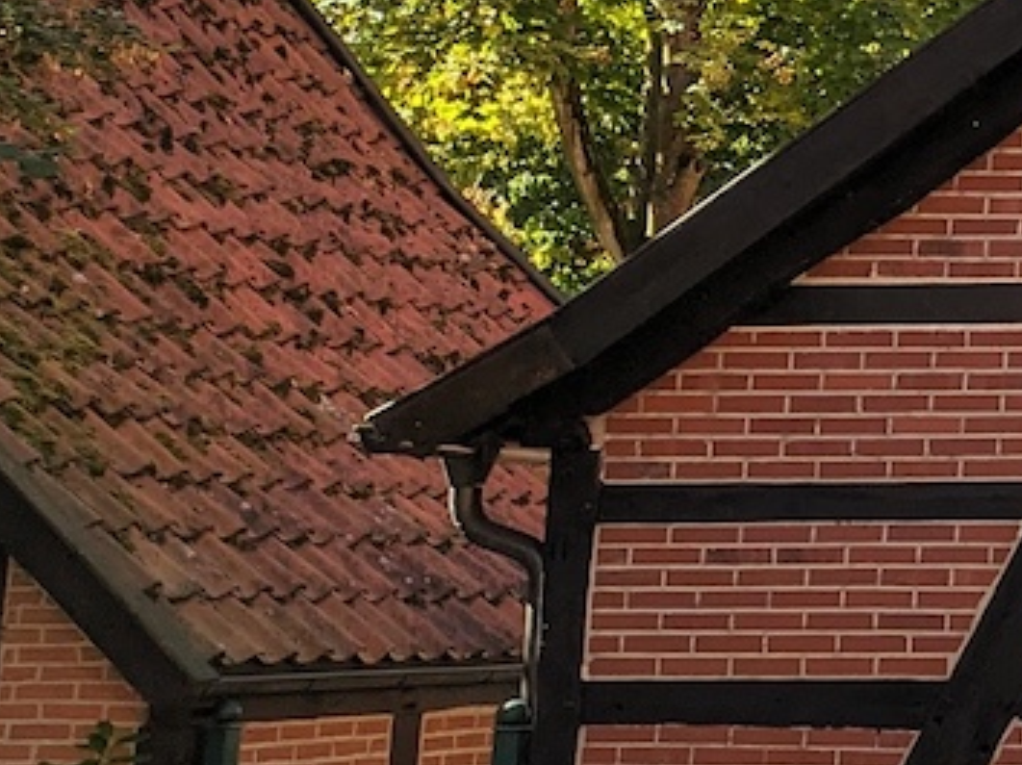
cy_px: 78
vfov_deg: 13.0
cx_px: 2220
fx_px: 3334
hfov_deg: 13.9
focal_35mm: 113
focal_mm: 5.43
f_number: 1.89
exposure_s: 1/808
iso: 45
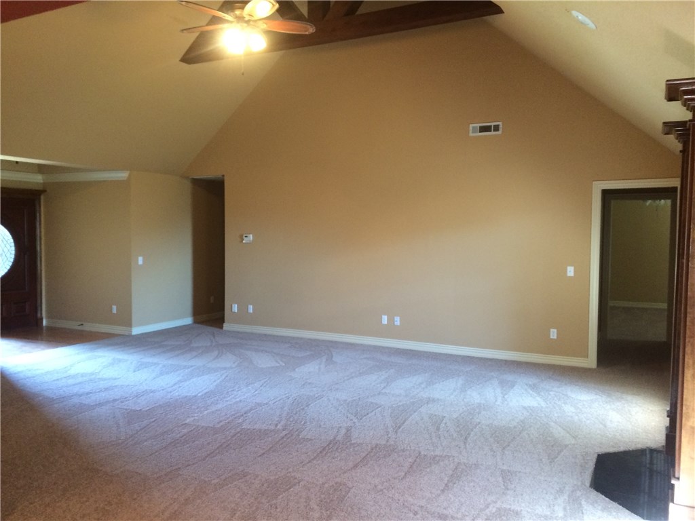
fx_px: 582
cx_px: 348
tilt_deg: -1.1
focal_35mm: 29
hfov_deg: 61.7
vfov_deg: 48.2
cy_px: 260
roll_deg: +0.1
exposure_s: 1/30
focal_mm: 4.15
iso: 250
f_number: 2.2
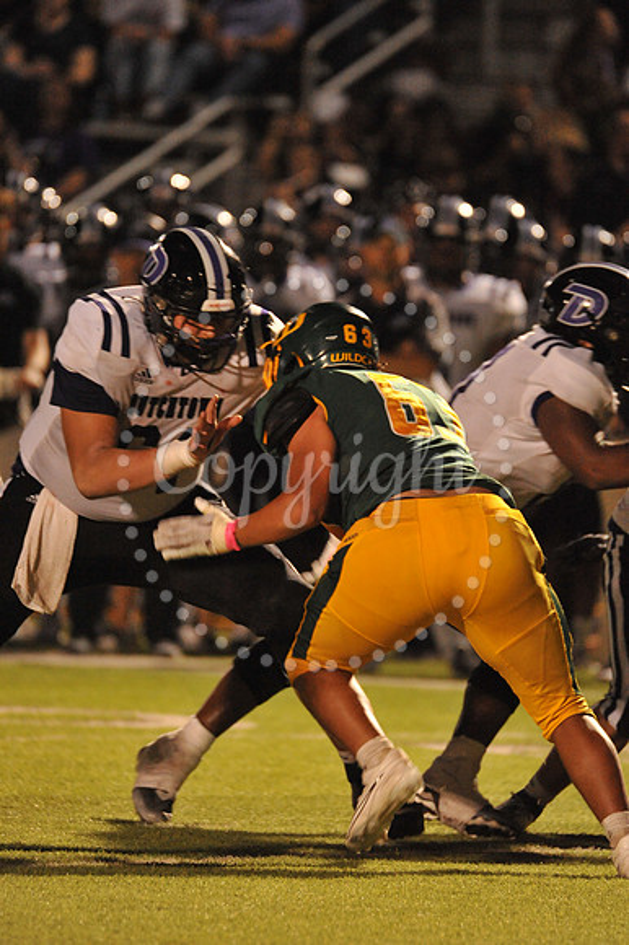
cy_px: 472
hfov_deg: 2.3
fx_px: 15743
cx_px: 314
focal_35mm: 600
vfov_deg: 3.4
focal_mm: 600
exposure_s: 1/200
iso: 6400
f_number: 6.3
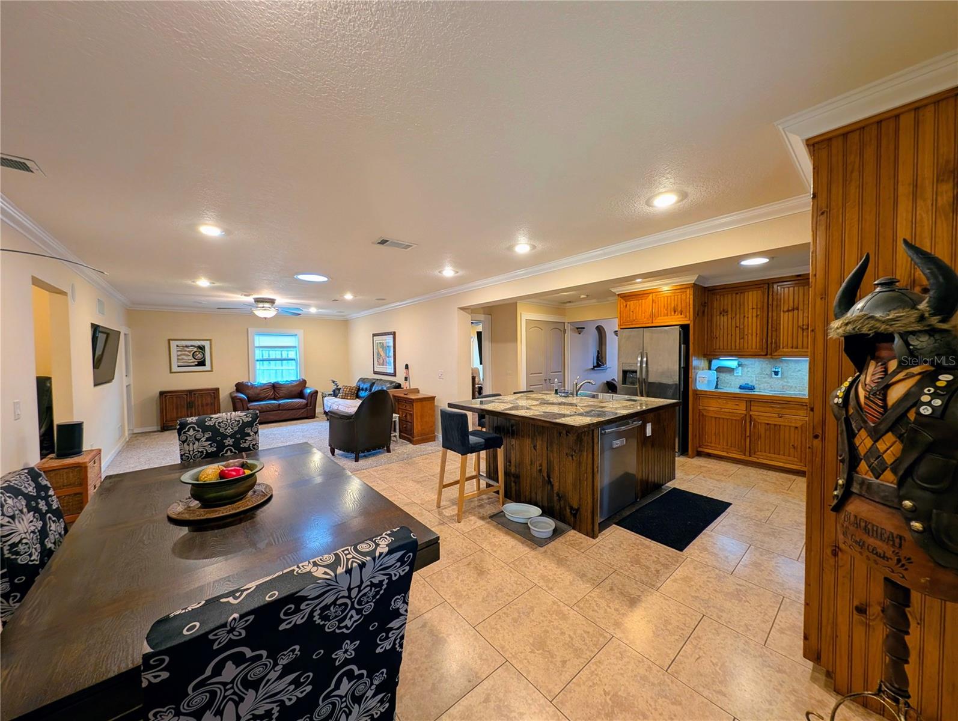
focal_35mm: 12
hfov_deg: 110.5
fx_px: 333
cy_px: 360
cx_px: 479
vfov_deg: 94.6
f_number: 1.95
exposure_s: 1/24
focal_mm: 2.23
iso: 98
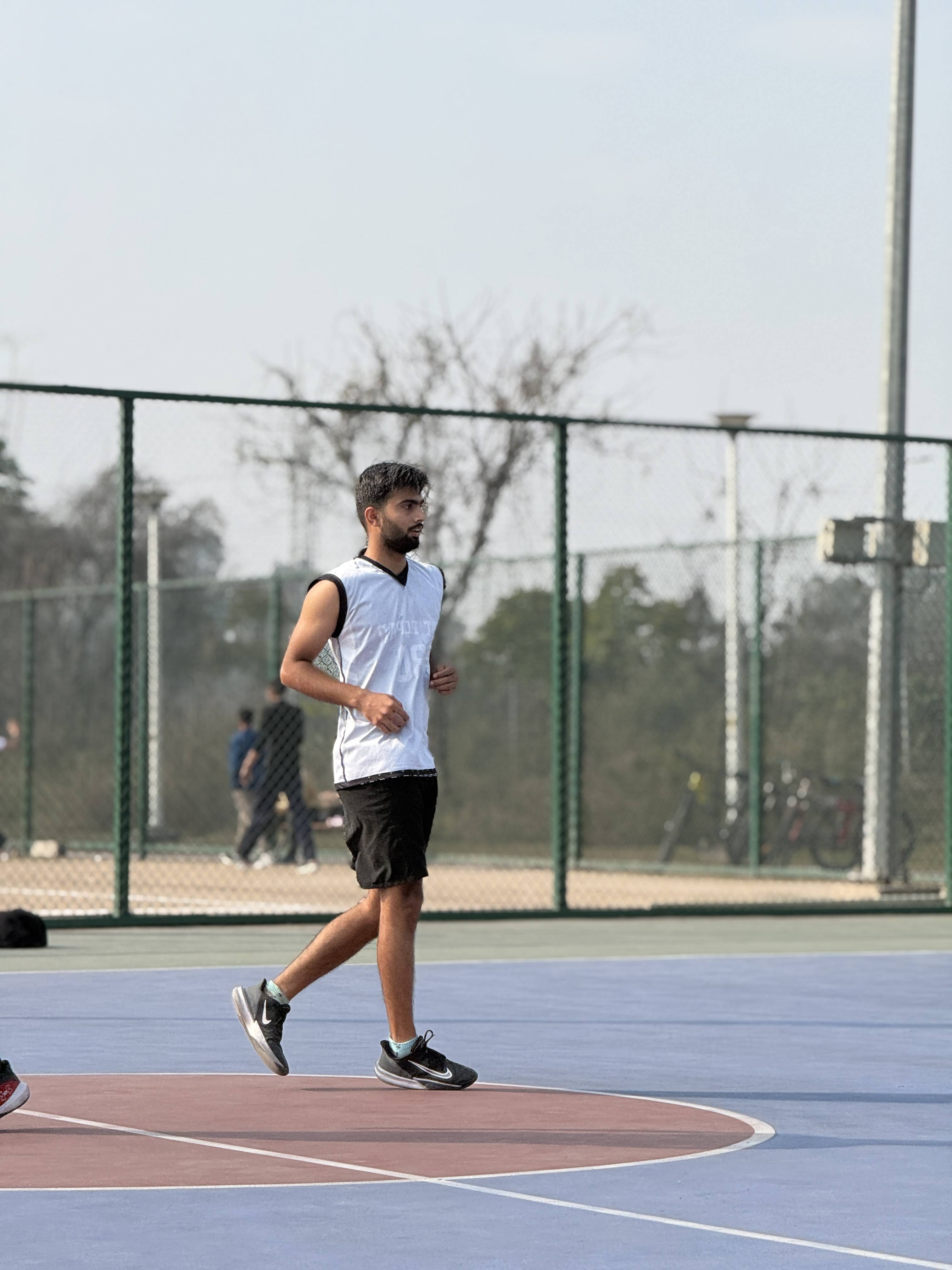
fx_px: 4400
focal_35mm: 120
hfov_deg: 12.3
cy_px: 635
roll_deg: +0.0
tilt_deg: +1.8
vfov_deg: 16.4
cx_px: 476
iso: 64
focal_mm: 15.66
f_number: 2.8
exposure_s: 1/1866
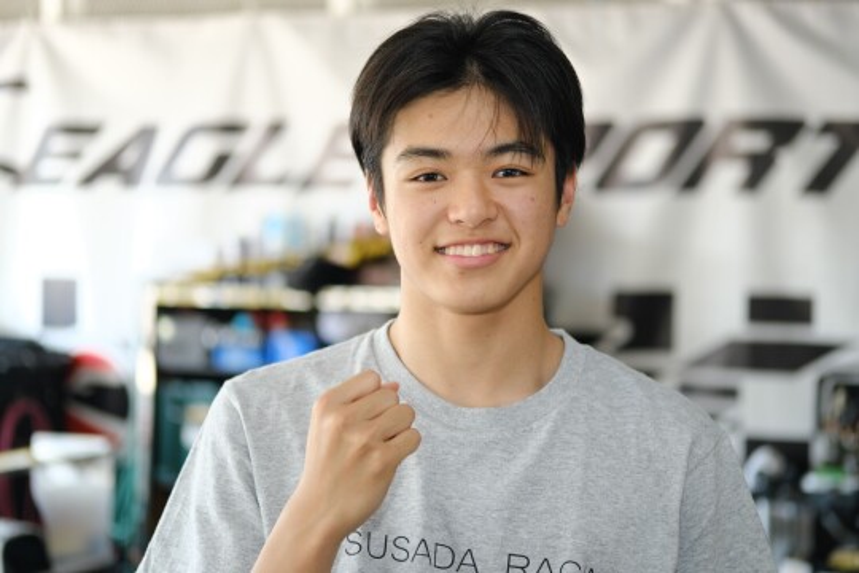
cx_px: 430
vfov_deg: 18.2
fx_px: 1789
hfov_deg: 27.0
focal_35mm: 75
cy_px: 286
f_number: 2
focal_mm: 50
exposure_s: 1/90
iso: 160
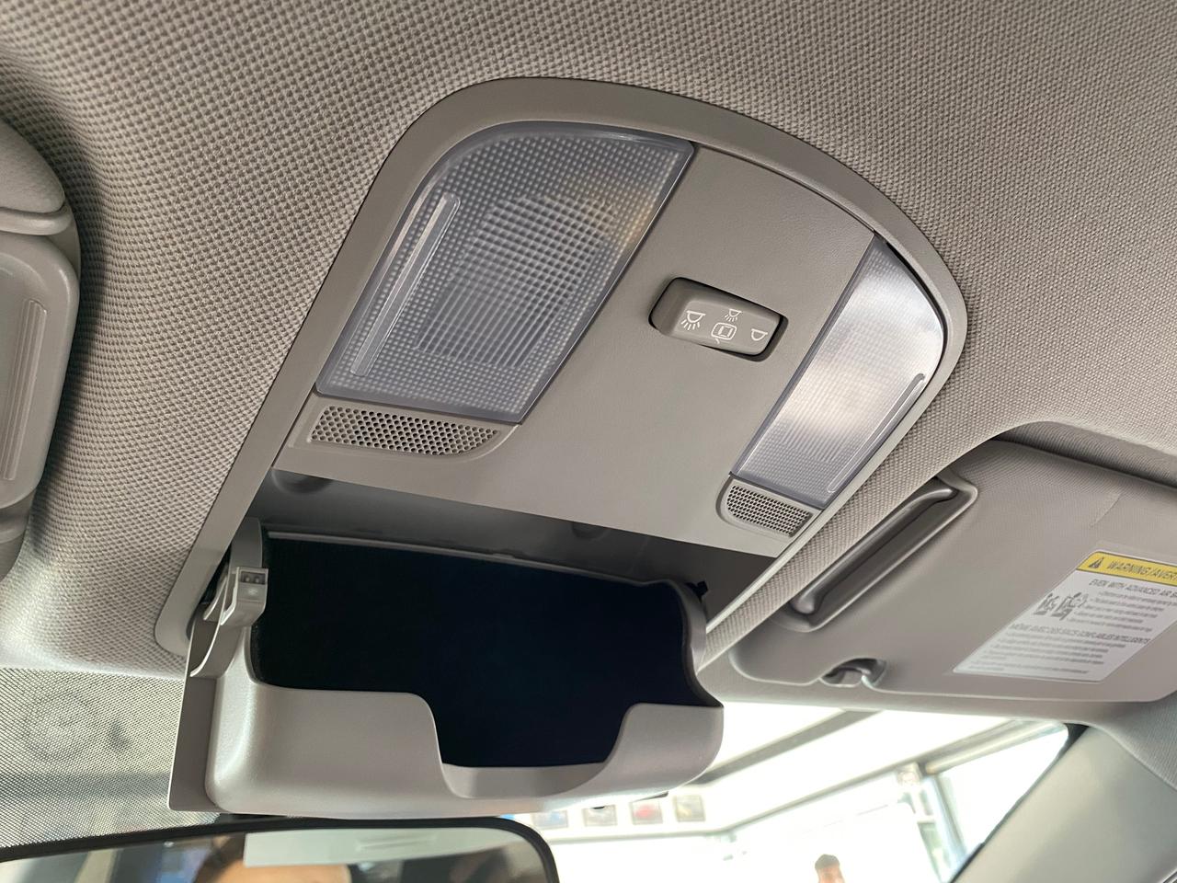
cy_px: 442
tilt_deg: +32.2
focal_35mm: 26
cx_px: 588
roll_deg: +10.6
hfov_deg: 67.3
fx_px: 884
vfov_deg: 53.1
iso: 250
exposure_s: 1/60
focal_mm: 4.25
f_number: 1.8
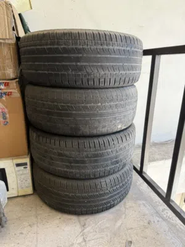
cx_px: 92
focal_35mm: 24
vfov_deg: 71.6
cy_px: 124
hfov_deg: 56.8
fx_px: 171
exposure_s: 1/121
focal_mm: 6.76
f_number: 1.78
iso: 160
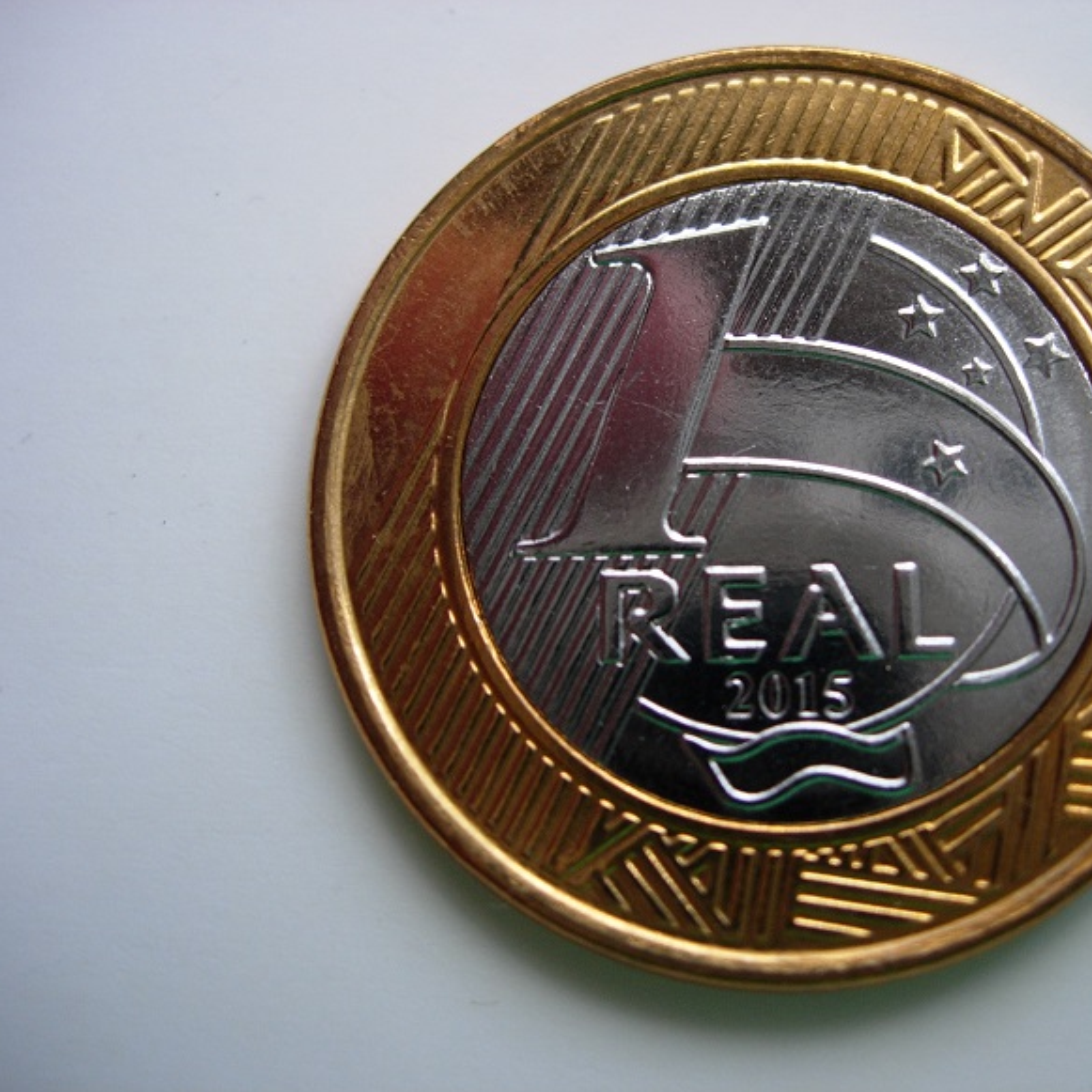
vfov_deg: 37.6
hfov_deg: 37.3
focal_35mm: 45
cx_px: 699
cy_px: 547
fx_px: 1606
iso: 64
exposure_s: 1/40.3
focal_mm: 7.8
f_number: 2.8
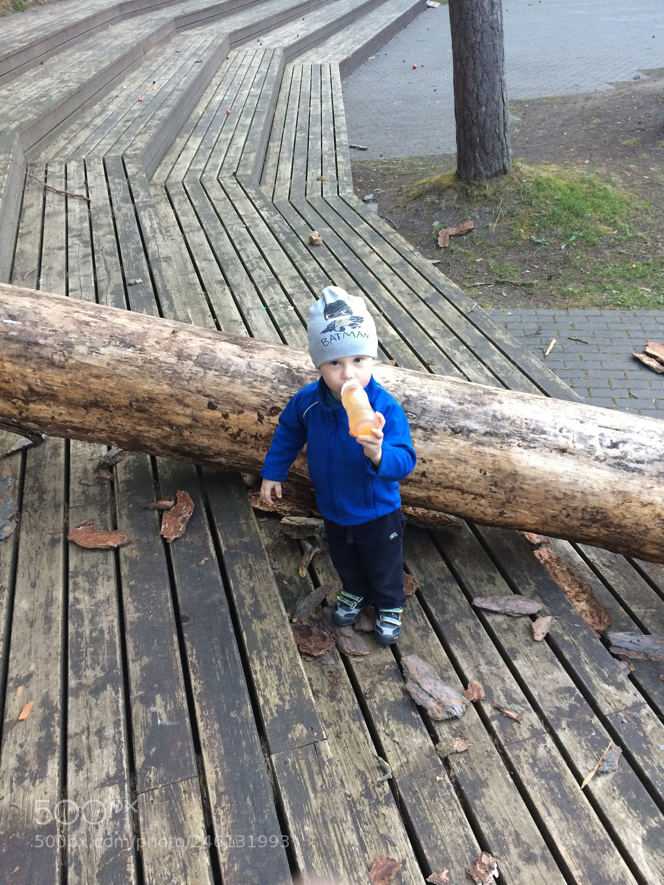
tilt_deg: -34.4
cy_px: 442
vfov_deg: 61.7
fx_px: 742
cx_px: 332
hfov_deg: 48.2
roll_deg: +4.0
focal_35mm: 29
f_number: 2.2
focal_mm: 4.15
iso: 64
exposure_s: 1/33
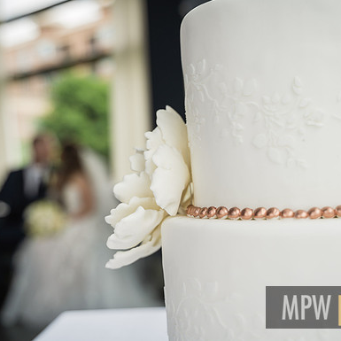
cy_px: 170
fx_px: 557
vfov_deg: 34.0
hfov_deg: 34.0
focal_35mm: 50
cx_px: 167
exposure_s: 1/250
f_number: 3.2
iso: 100
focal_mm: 39
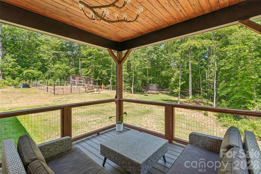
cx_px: 130
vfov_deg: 71.1
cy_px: 87
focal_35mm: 17
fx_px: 122
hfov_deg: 94.0
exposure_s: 1/40
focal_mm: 16.8
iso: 100
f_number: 9
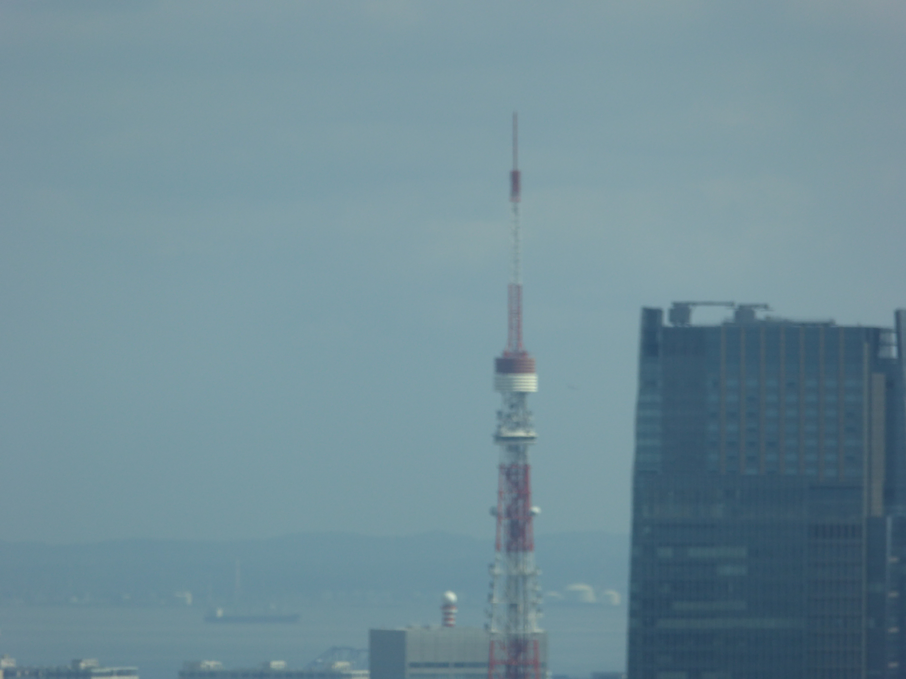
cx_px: 453
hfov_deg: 2.5
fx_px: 20938
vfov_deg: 1.9
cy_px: 340
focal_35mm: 800
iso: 100
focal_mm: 129
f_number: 6.4
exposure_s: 1/320
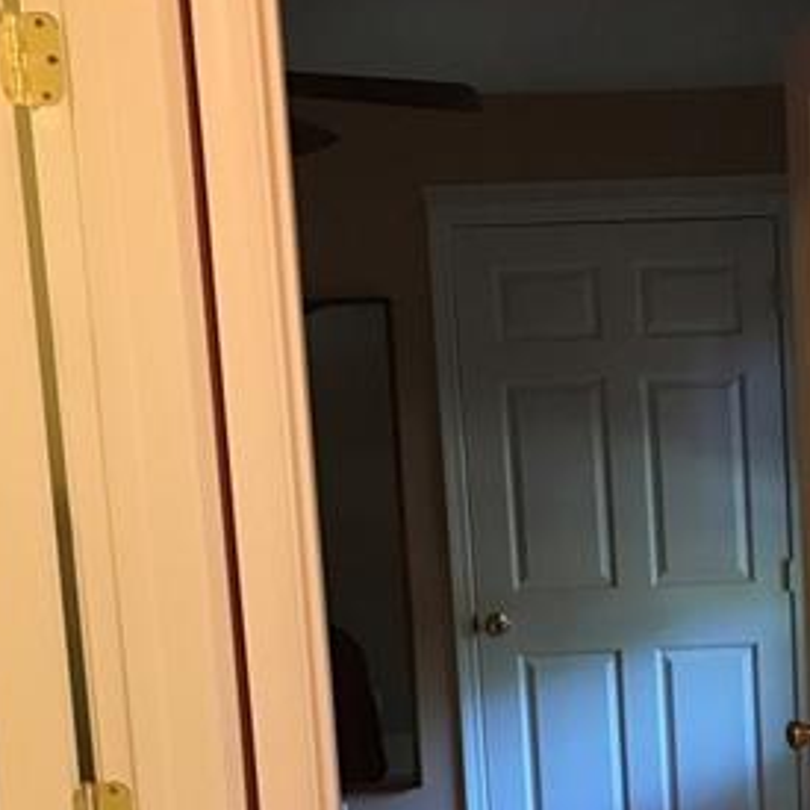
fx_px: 1827
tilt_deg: -8.0
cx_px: 813
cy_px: 719
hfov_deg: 23.9
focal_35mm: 69
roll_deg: +2.7
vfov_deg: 24.3
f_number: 1.8
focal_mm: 3.99
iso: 64
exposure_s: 1/15
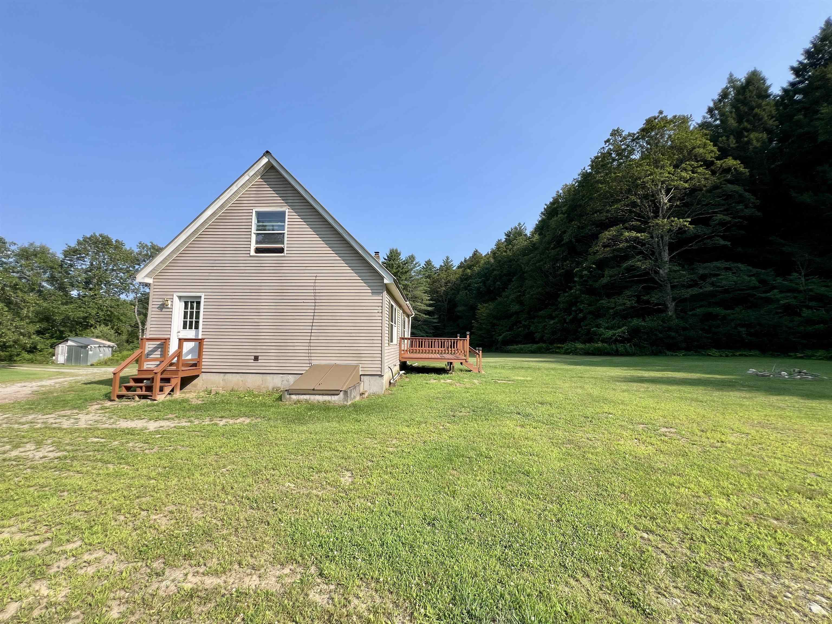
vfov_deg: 89.9
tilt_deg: +4.4
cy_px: 312
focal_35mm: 13
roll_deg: -0.9
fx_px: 312
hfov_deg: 106.2
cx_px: 416
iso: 32
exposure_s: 1/1004
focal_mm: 1.57
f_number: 1.8
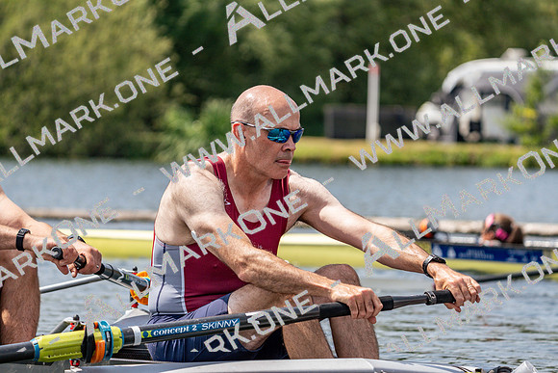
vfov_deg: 6.5
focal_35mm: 211
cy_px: 186
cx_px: 279
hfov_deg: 9.8
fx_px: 3271
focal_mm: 211
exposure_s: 1/1600
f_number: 5.6
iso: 250
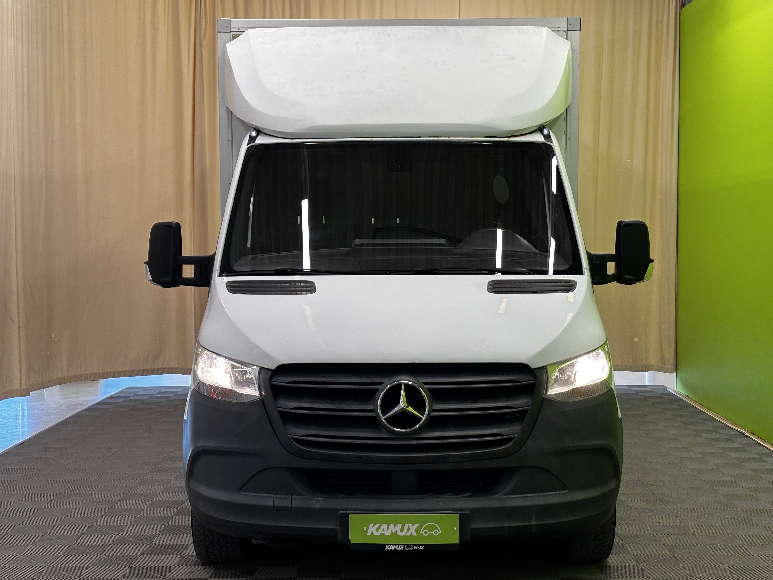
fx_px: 1184
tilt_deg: -2.5
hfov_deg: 36.2
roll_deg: +0.2
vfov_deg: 27.5
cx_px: 390
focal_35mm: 53
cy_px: 293
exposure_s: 1/100
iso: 40
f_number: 1.6
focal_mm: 5.96
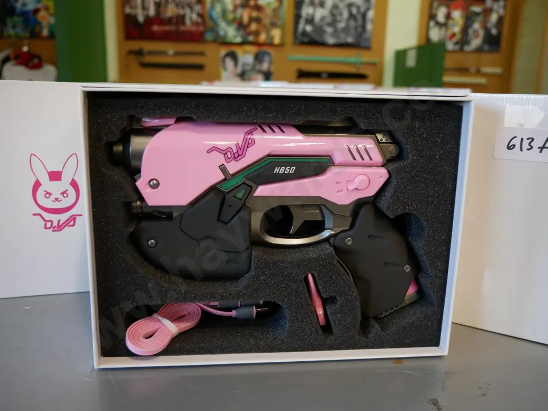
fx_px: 538
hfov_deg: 54.0
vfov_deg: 41.8
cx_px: 274
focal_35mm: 34
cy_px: 206
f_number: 3.8
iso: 320
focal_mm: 17
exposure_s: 1/60
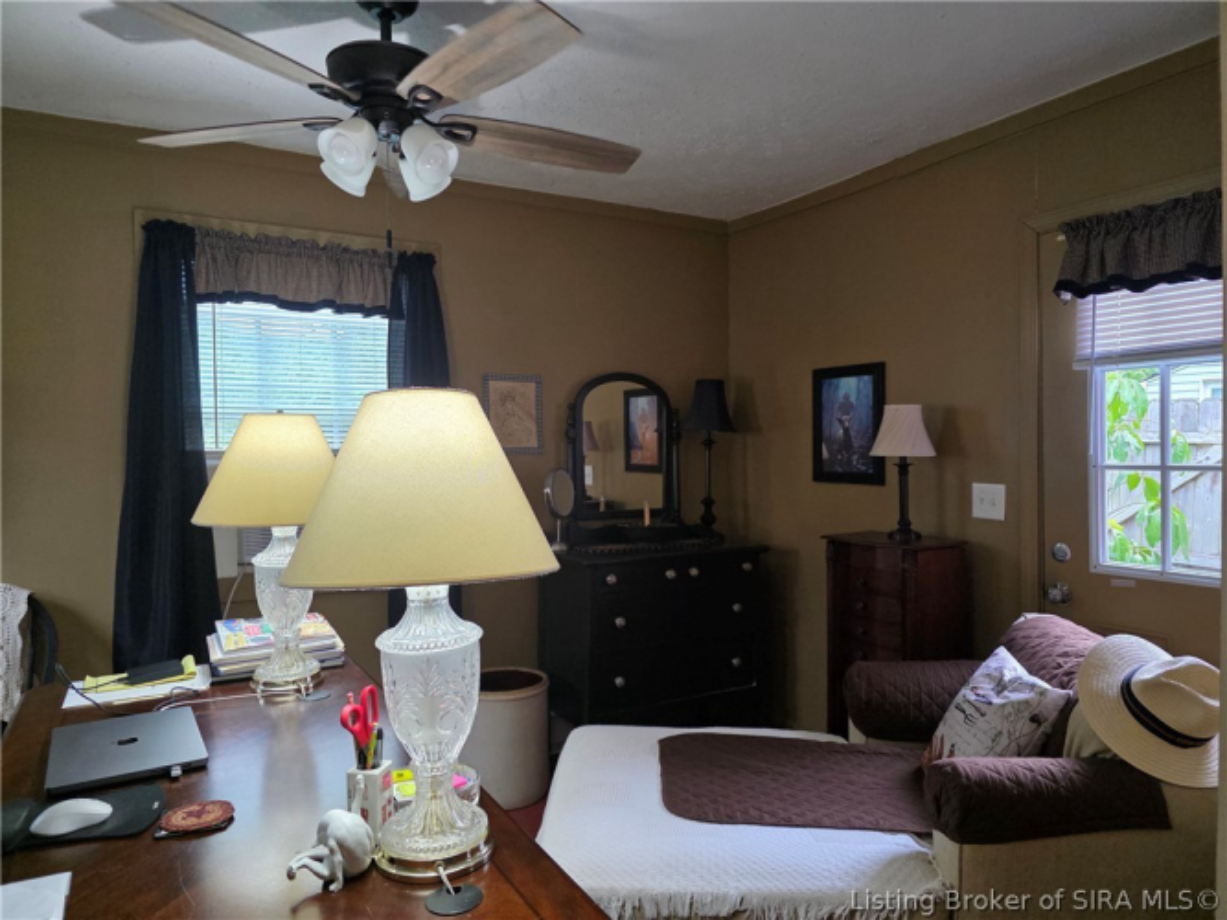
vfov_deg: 58.9
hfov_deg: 73.9
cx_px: 614
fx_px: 815
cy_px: 460
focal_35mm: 23
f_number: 1.7
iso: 400
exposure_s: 1/120
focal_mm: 6.3
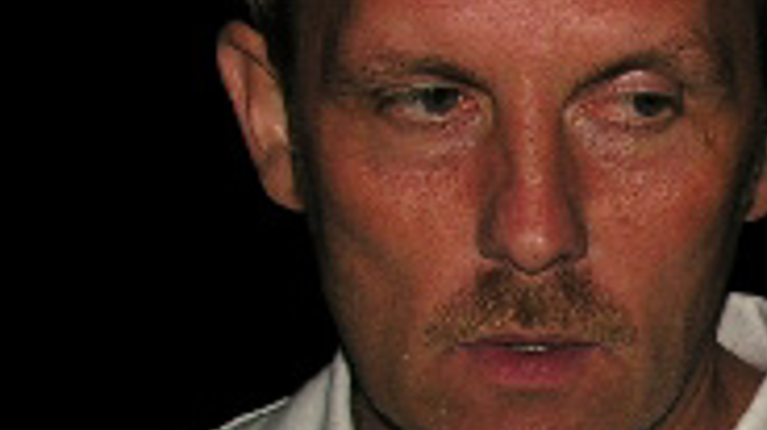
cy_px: 676
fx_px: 3372
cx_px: 892
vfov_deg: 7.2
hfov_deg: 12.7
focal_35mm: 166
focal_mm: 8.9
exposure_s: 1/60.1
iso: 50
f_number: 2.8
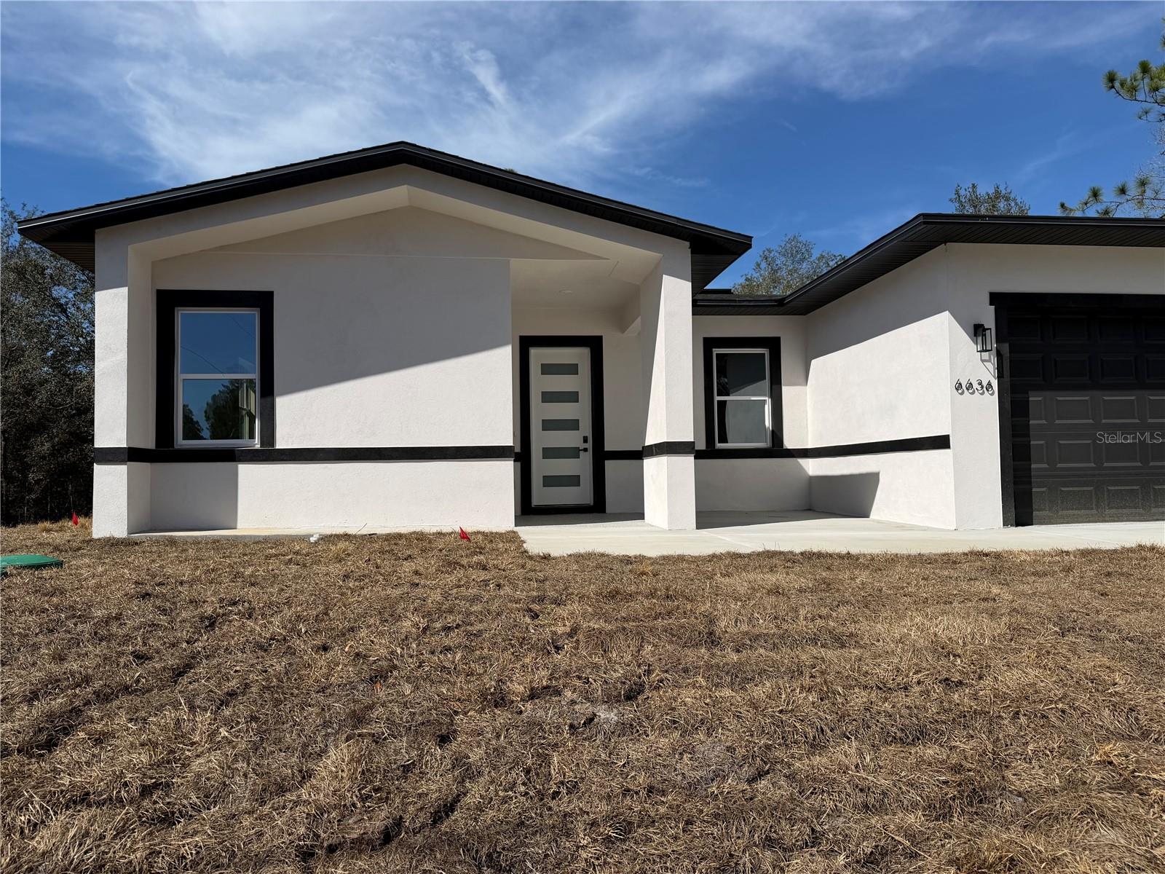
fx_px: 808
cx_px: 582
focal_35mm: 24
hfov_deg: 71.6
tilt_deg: +2.6
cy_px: 437
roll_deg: +1.1
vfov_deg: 56.8
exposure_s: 1/8130
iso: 80
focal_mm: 6.76
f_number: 1.78
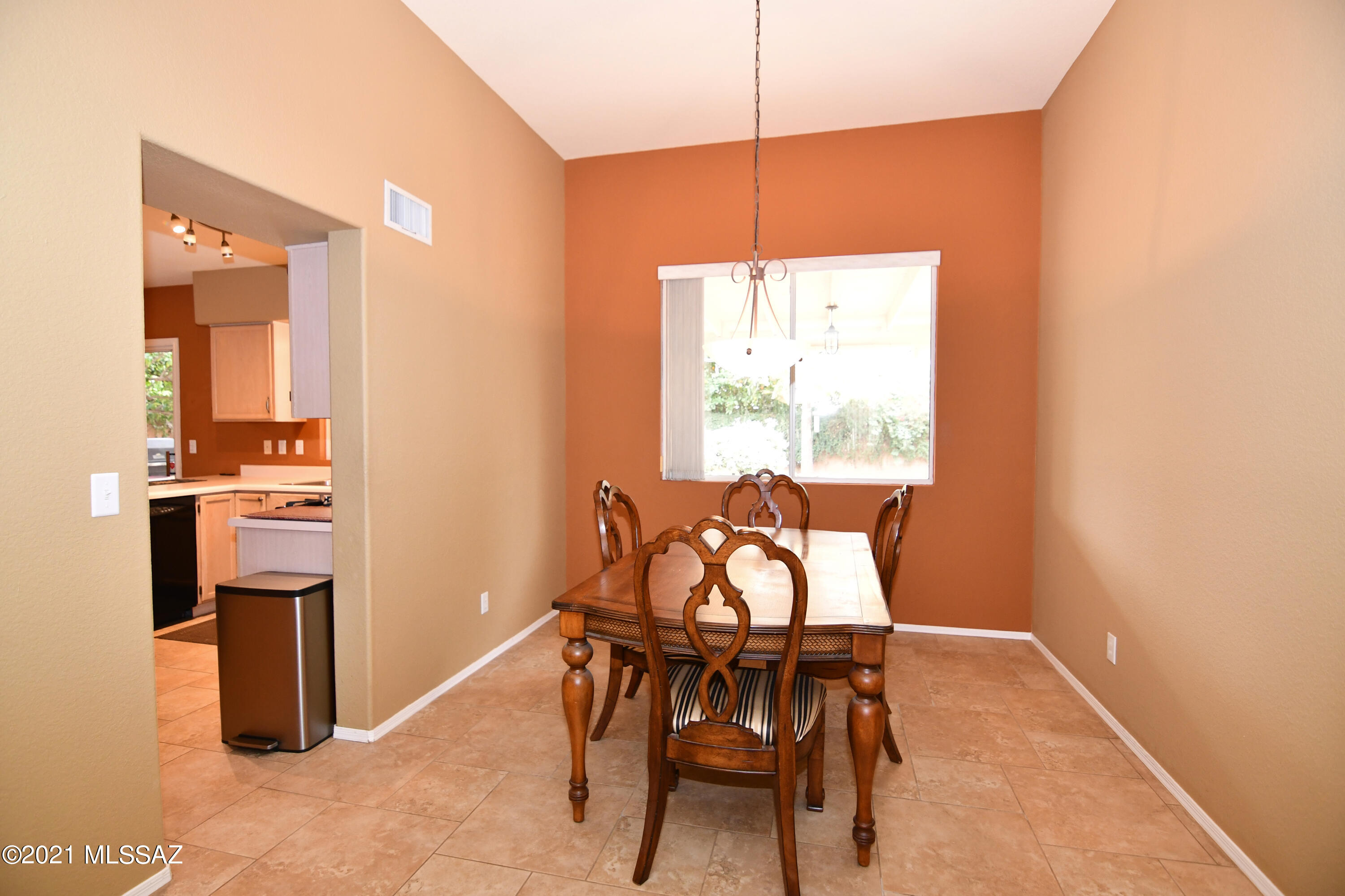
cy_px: 448
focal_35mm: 16
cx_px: 672
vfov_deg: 73.7
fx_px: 598
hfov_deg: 96.7
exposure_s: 1/60
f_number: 4
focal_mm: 11
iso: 1000
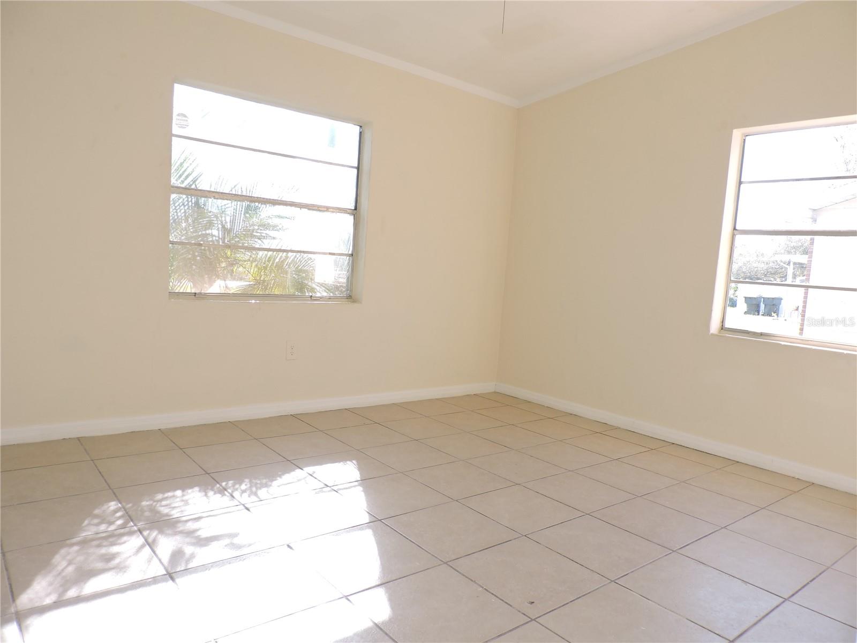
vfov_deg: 56.8
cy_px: 322
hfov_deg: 71.6
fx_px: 594
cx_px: 428
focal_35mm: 24
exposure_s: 1/100
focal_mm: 4.3
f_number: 3
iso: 100
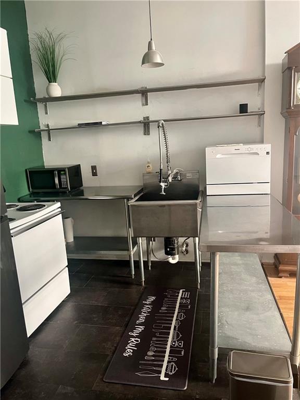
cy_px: 200
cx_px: 150
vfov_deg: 67.3
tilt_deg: -10.0
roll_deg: +3.7
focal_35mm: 26
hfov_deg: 53.1
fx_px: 300
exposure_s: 1/60
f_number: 1.6
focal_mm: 5.1
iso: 320
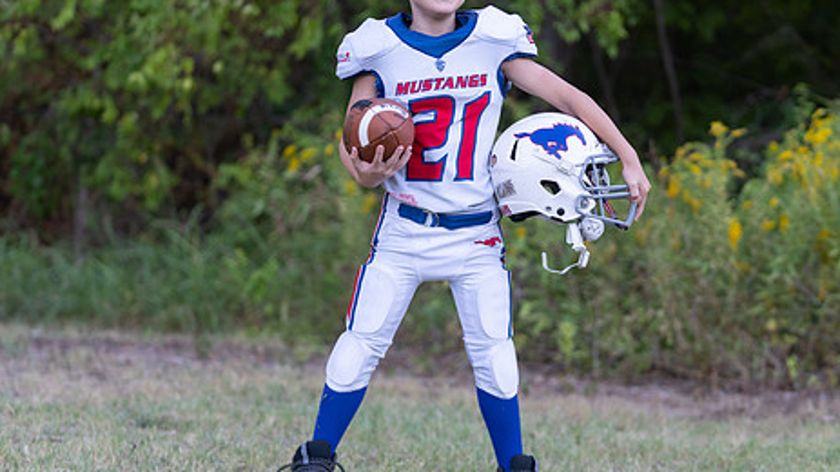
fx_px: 2516
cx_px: 457
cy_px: 170
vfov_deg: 10.7
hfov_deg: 19.0
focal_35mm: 113
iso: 400
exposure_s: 1/320
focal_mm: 86
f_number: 2.8
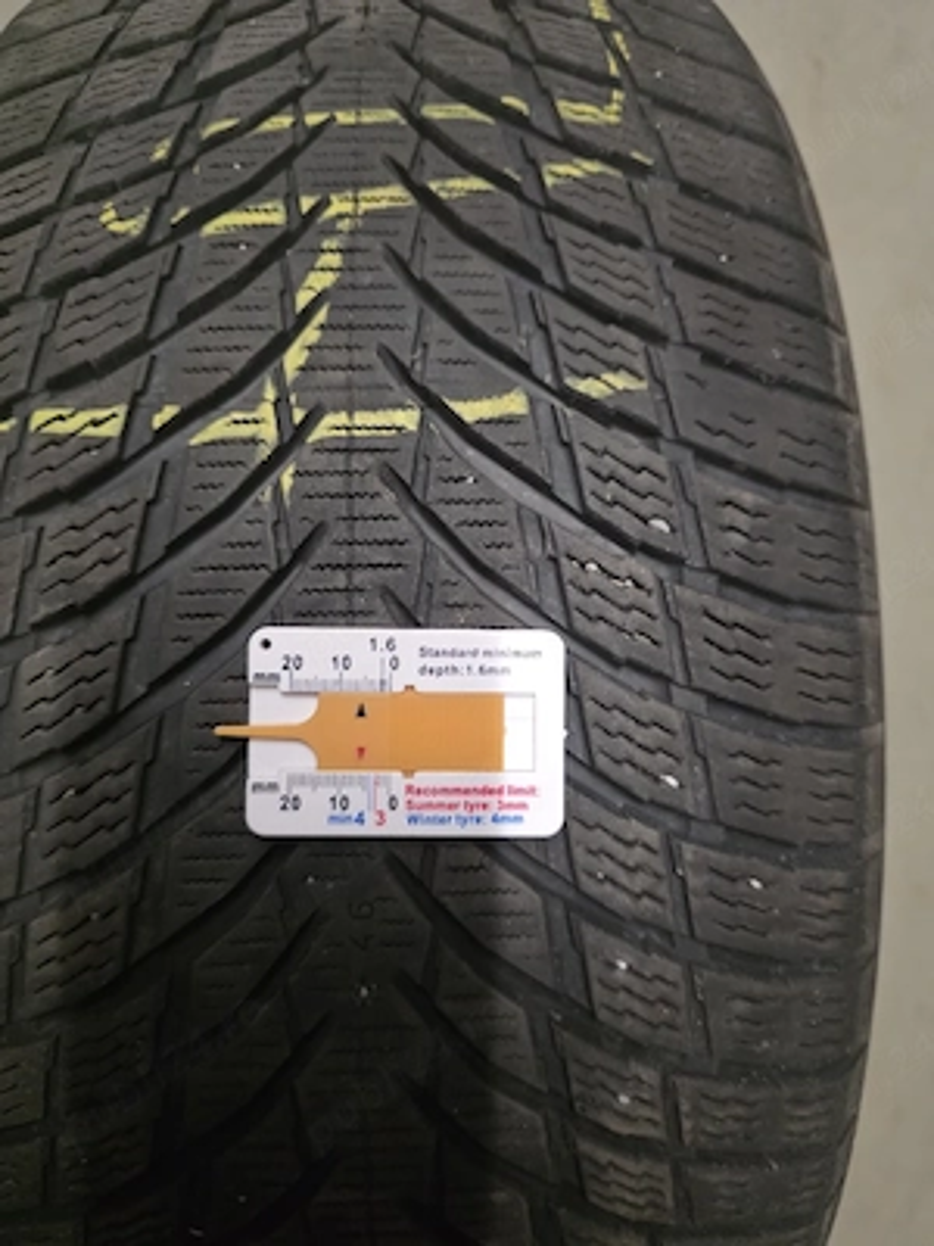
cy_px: 623
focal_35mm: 23
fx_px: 827
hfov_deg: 58.9
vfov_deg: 73.9
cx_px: 467
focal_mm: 6.3
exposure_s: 1/101
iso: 1250
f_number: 1.7
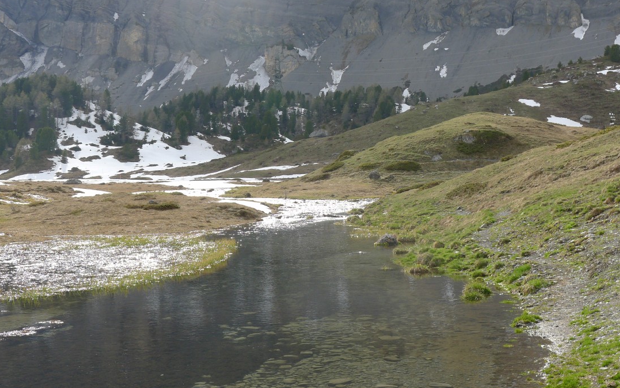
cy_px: 168
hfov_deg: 36.3
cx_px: 294
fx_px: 946
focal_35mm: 56
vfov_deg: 23.1
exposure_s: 1/500
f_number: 4
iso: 80
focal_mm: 10.7
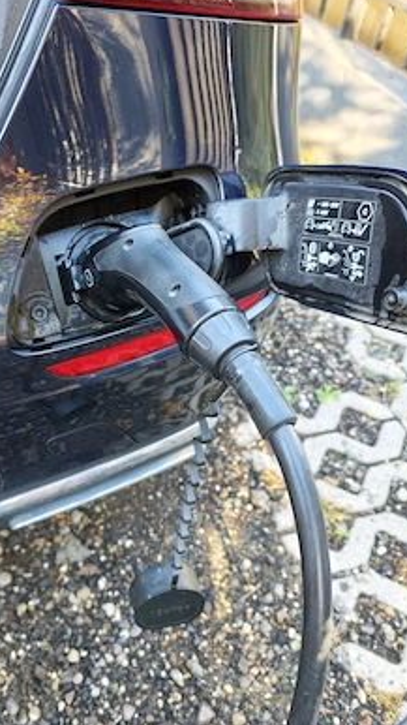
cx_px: 144
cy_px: 364
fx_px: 499
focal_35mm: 26
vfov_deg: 71.9
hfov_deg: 43.9
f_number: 1.67
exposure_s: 1/100
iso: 64
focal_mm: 6.62
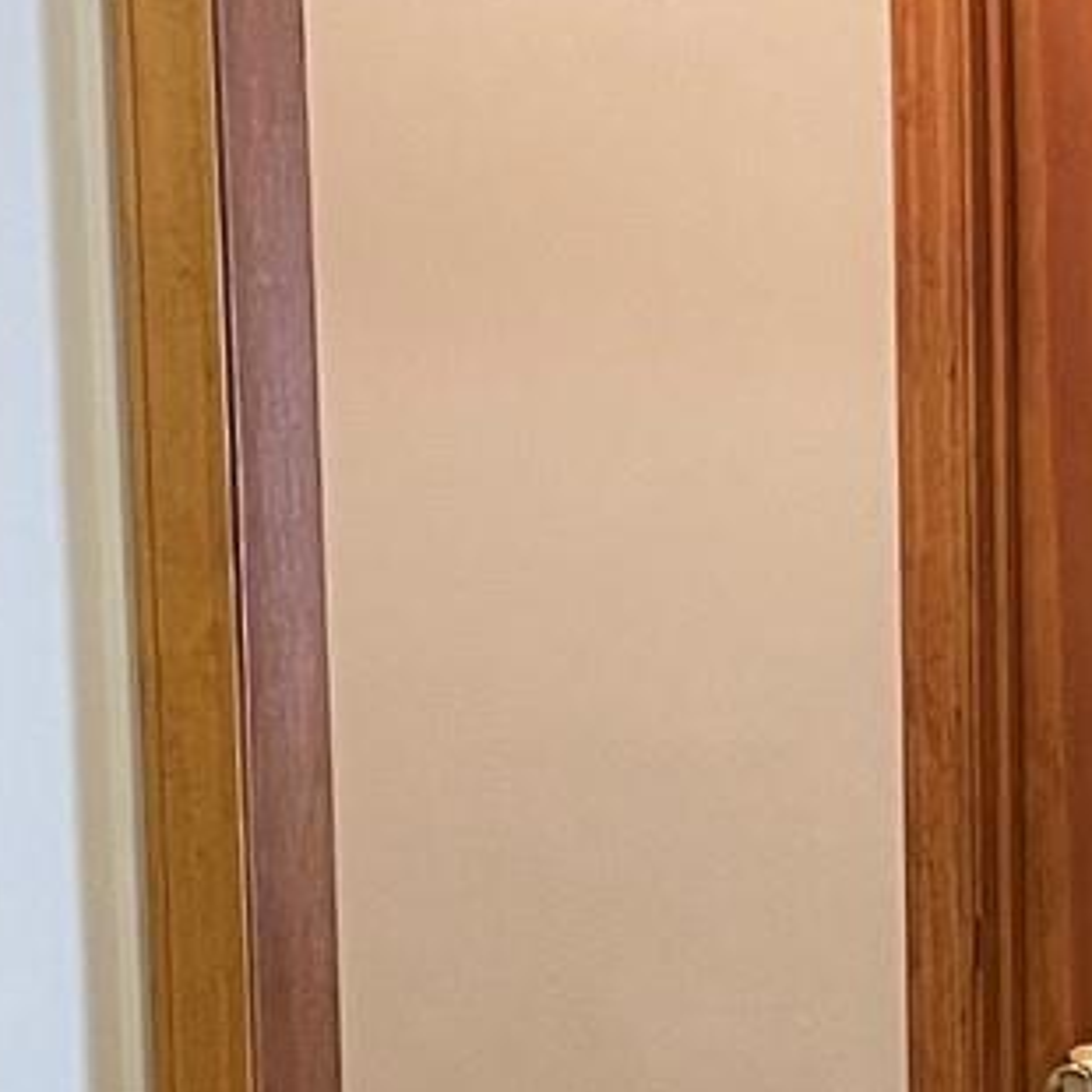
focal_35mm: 152
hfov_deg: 11.4
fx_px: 5425
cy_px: 1106
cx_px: 1131
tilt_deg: -6.5
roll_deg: +0.9
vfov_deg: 11.4
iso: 160
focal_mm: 4.2
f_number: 1.6
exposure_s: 1/60
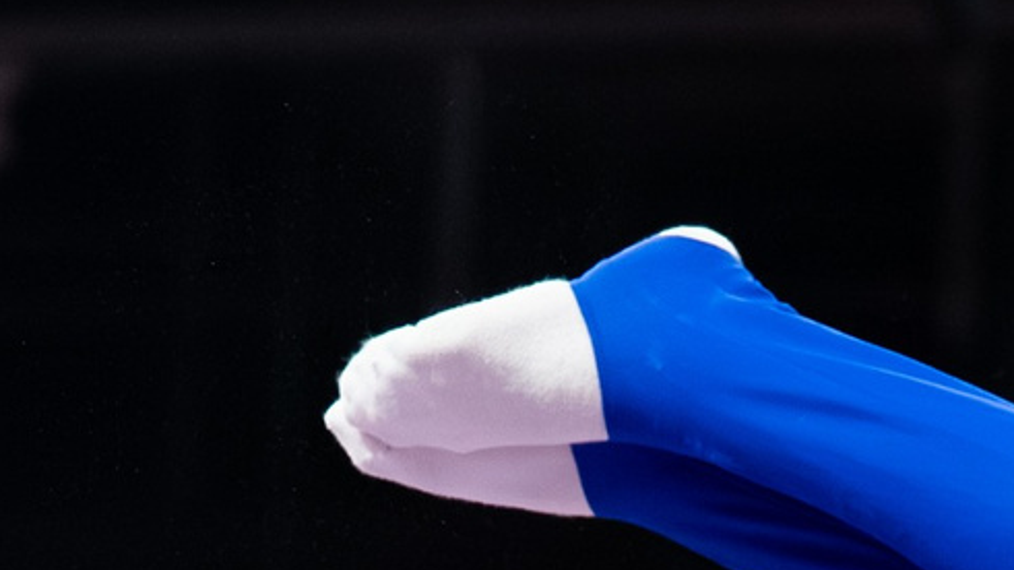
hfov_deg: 3.4
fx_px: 16936
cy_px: 1699
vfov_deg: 1.9
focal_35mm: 630
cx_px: 824
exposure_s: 1/1600
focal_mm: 86
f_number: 2.8
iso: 3200
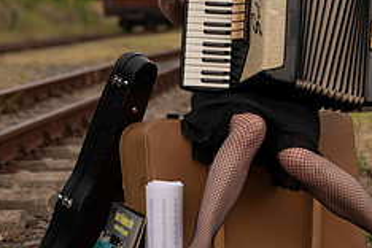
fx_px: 1664
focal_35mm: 161
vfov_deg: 8.5
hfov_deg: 12.8
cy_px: 23
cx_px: 176
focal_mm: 65
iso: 64
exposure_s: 1/1250
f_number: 2.8
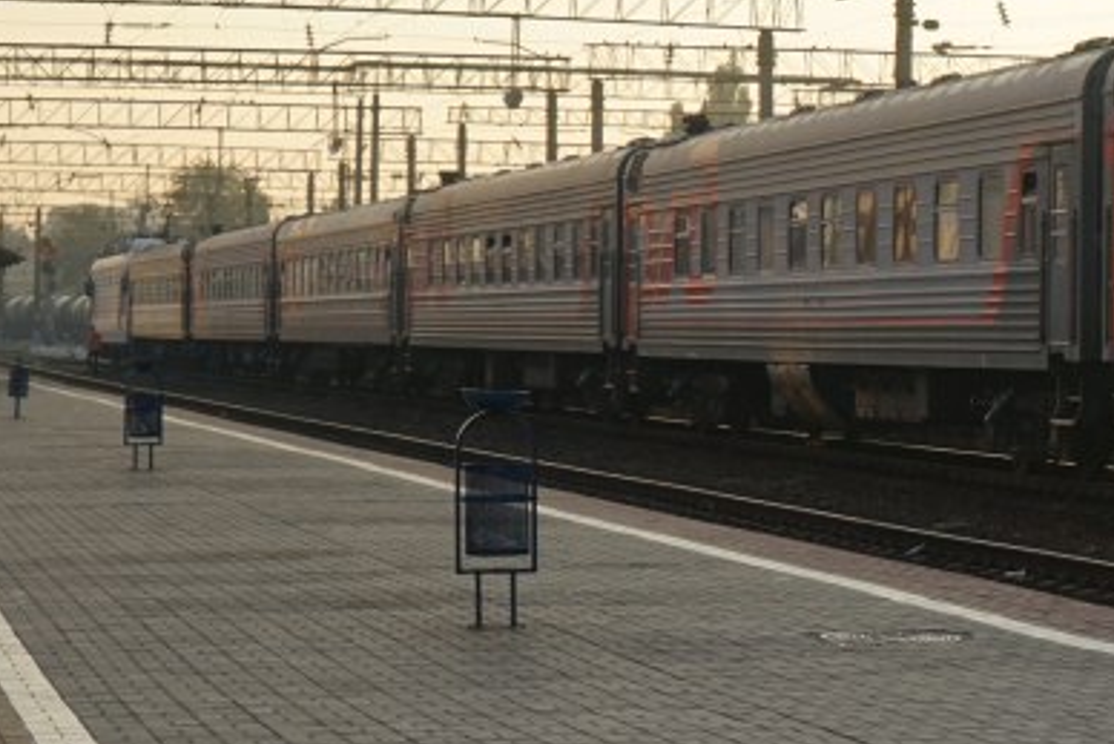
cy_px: 514
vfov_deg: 10.3
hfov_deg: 14.8
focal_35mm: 133
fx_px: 4117
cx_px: 1384
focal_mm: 43
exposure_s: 1/100
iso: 100
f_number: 9
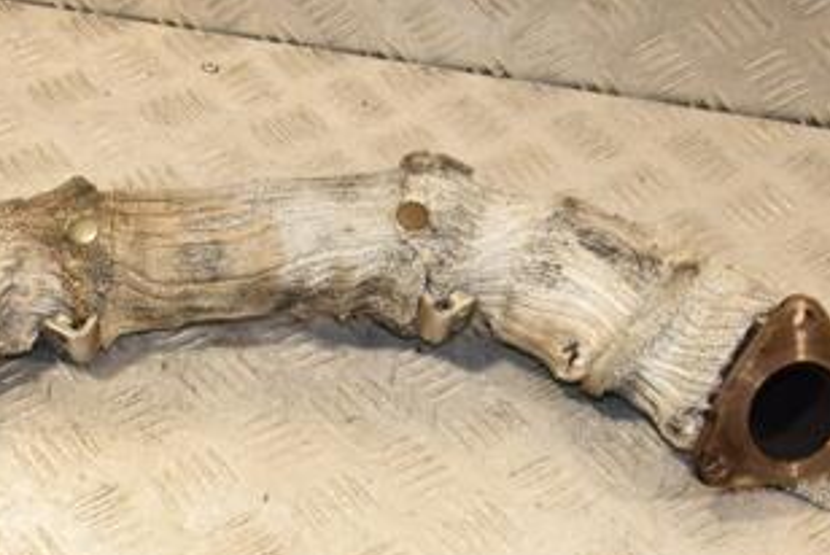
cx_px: 194
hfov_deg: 27.3
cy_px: 358
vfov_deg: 18.7
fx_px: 1684
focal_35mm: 73
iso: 800
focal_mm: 25
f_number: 7.1
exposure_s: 1/200
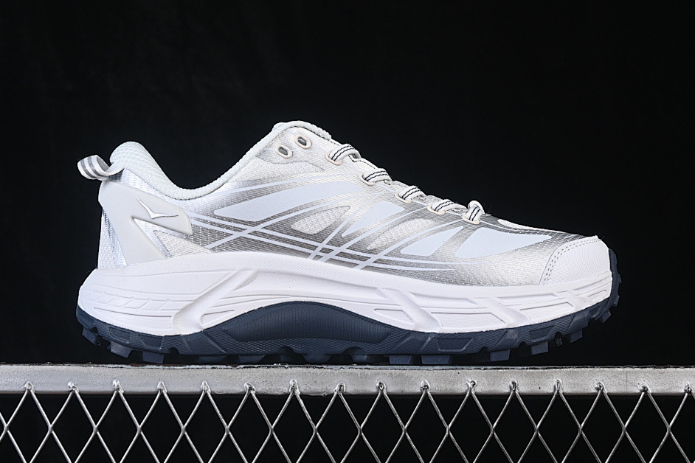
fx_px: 1660
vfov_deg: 15.9
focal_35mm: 86
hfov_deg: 23.6
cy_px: 198
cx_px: 339
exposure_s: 1/80
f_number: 8
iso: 160
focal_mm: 50
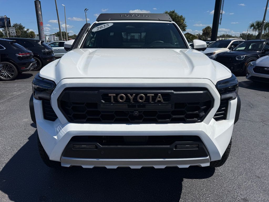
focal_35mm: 24
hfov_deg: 71.6
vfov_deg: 56.8
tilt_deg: -15.9
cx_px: 134
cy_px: 101
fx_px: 187
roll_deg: -1.4
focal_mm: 6.76
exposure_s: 1/11905
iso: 80
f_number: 1.78
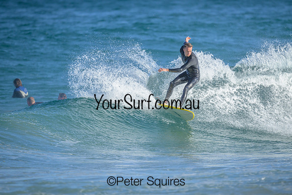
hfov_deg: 2.6
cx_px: 146
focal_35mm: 800
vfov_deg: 1.7
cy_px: 98
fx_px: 6490
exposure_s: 1/2000
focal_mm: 800
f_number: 6.3
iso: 500
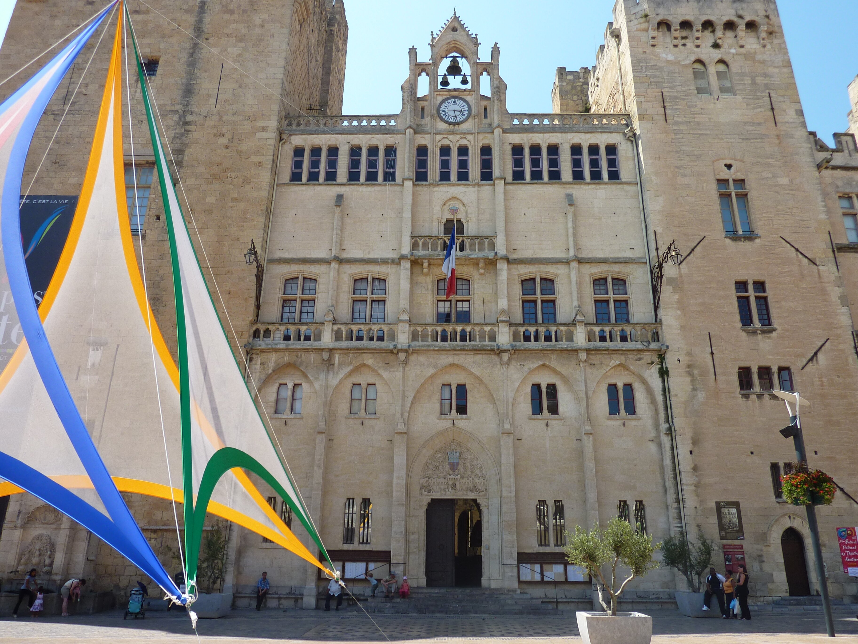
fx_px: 620
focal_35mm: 25
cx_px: 429
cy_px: 322
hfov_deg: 69.4
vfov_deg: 54.9
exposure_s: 1/400
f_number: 4
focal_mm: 4.1
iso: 80
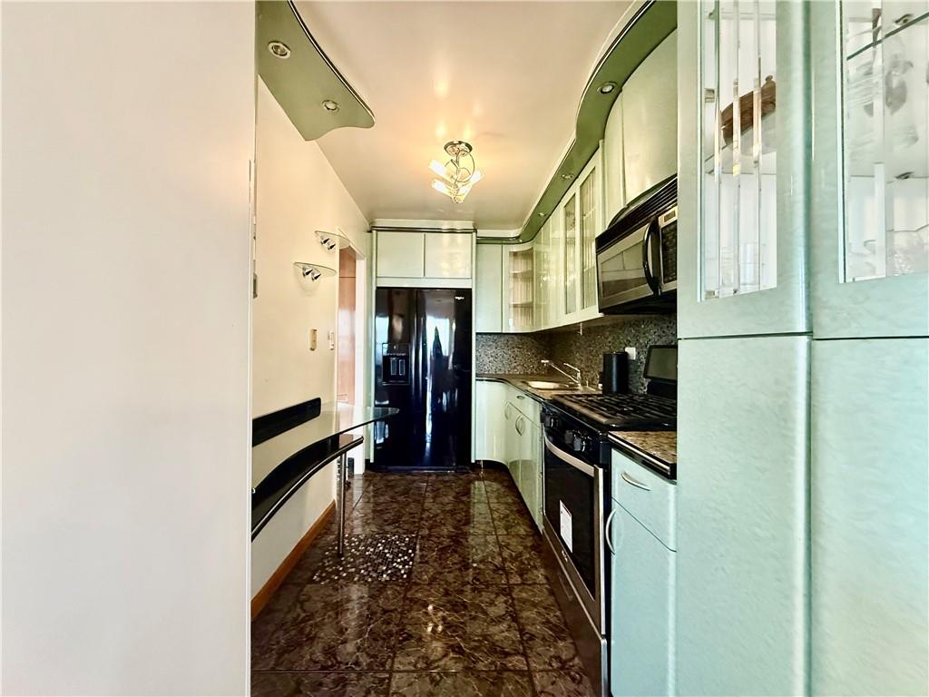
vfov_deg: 85.7
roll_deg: -0.3
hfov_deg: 102.1
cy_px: 348
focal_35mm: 14
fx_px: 376
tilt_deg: -0.5
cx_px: 464
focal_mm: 2.22
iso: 640
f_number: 2.2
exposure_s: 1/60
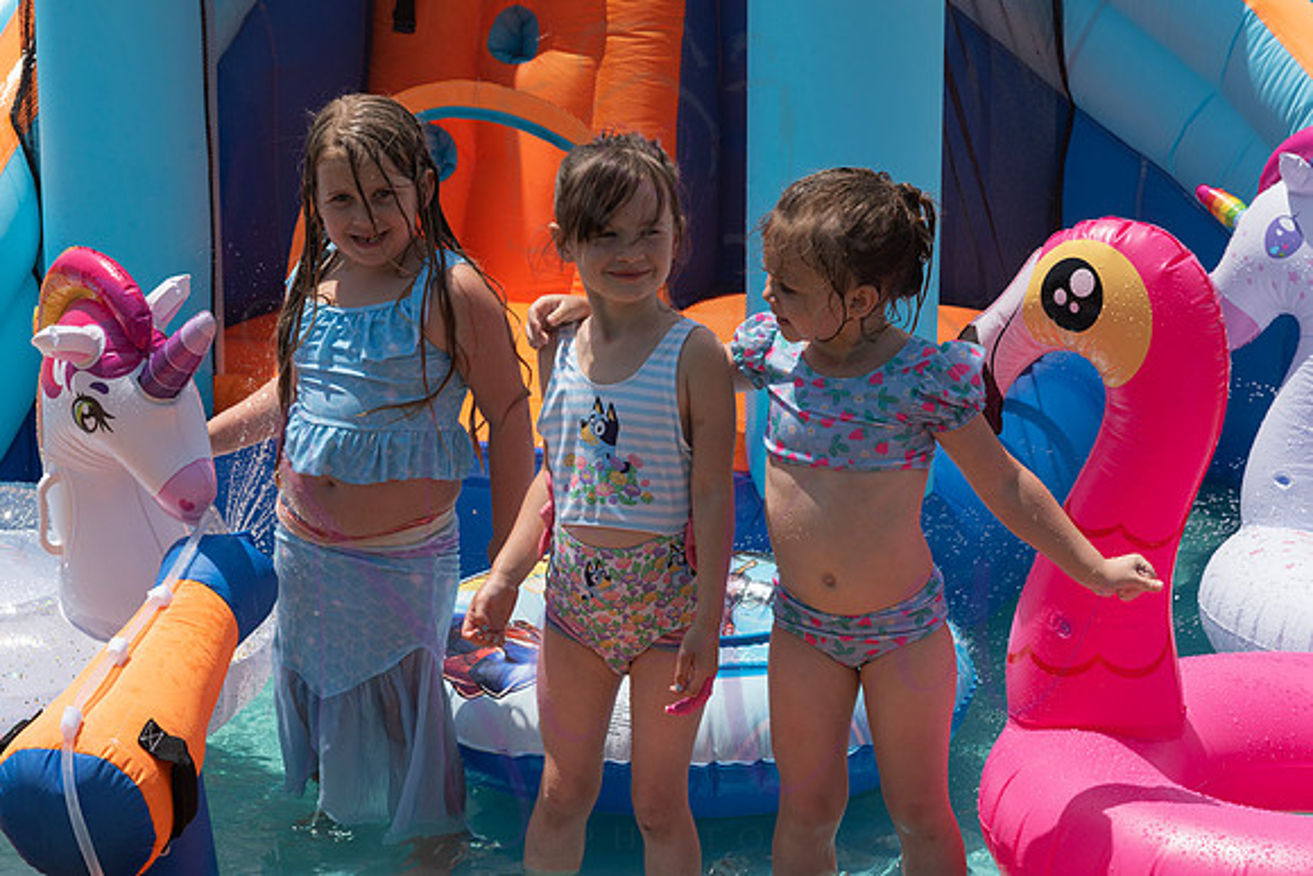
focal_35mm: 92
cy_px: 420
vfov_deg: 14.9
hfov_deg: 22.1
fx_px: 3354
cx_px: 649
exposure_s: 1/800
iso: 400
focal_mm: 85
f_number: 11
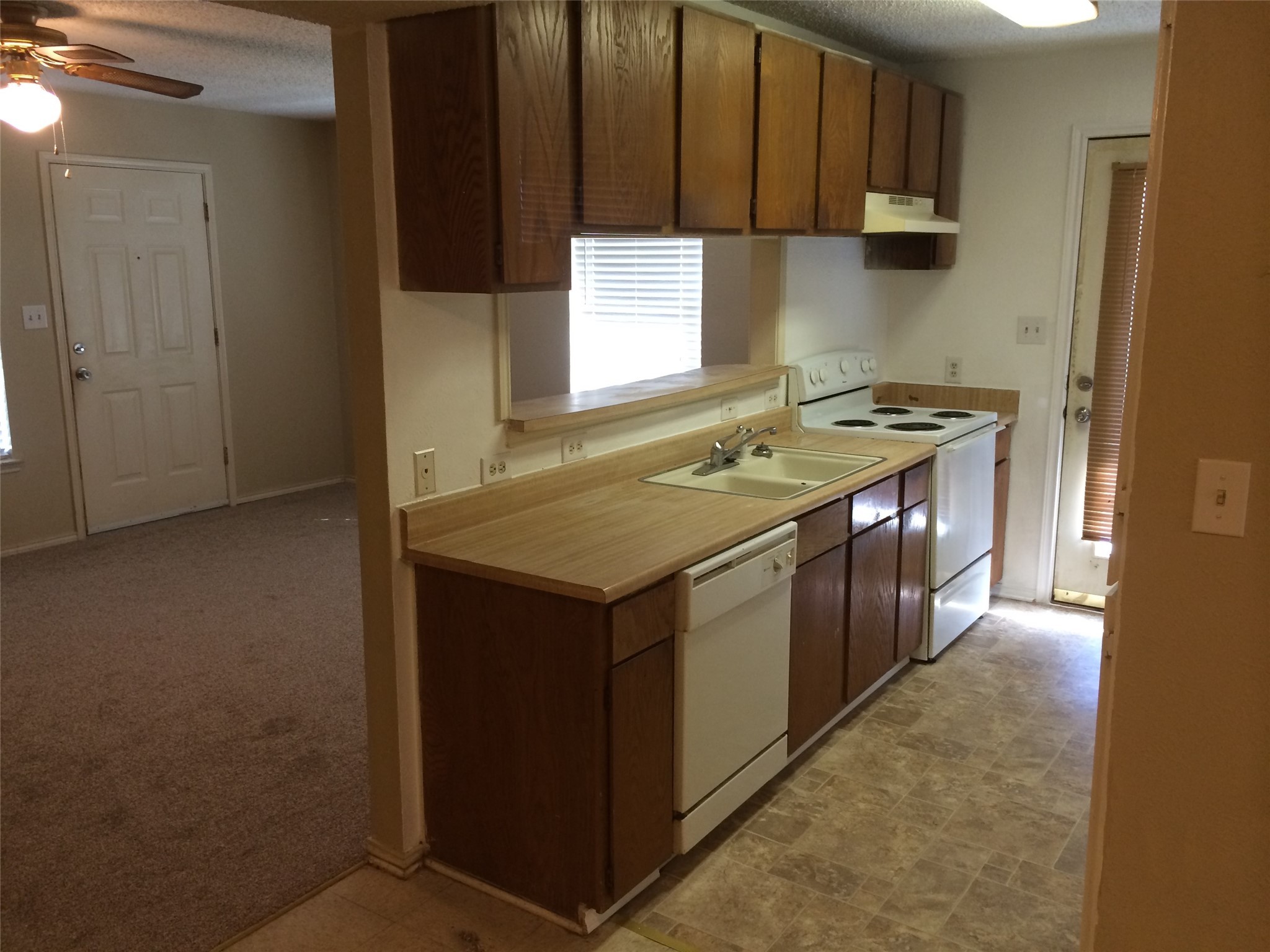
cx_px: 635
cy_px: 476
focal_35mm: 30
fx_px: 1101
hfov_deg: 60.0
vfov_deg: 46.8
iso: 125
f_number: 2.2
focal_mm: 4.12
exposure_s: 1/30
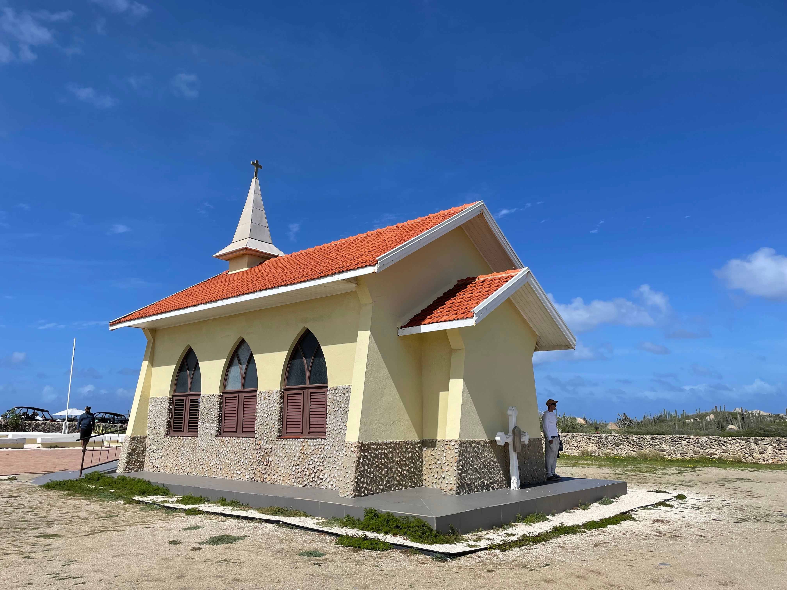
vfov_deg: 53.1
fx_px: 591
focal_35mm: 26
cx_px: 394
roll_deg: +0.6
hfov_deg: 67.3
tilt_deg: +9.8
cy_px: 295
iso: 32
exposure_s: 1/6494
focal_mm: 4.2
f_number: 1.6
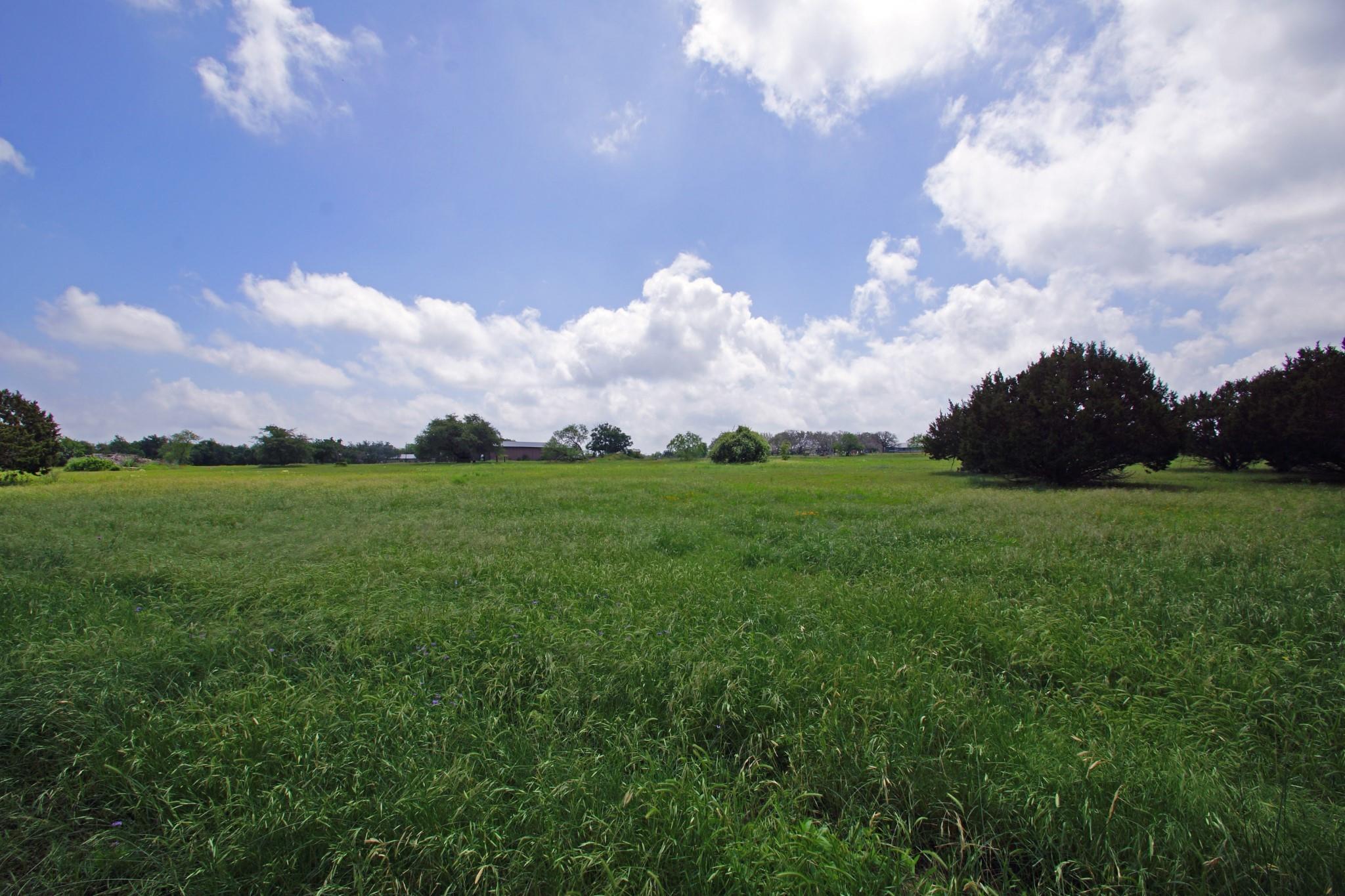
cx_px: 672
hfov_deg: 100.4
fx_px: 560
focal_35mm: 15
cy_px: 448
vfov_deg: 77.3
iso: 100
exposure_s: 1/160
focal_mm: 10
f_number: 13
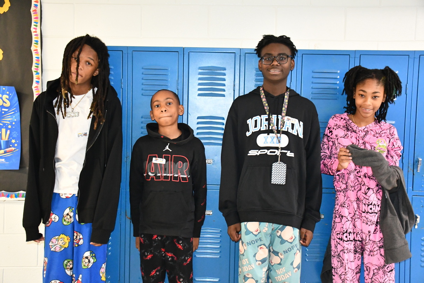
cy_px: 142
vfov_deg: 33.4
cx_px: 212
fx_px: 471
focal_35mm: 40
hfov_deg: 48.5
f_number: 4
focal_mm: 27
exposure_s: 1/60
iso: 6400
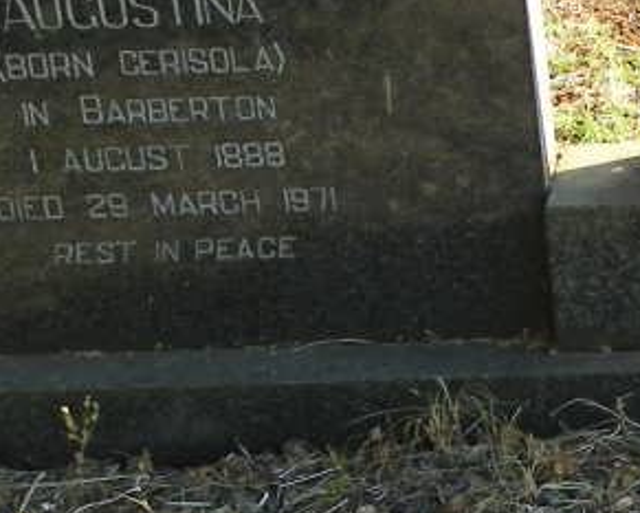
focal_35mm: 145
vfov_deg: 10.7
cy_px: 262
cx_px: 963
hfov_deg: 12.6
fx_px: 2747
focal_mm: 6.4
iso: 64
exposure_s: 1/200
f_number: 3.2
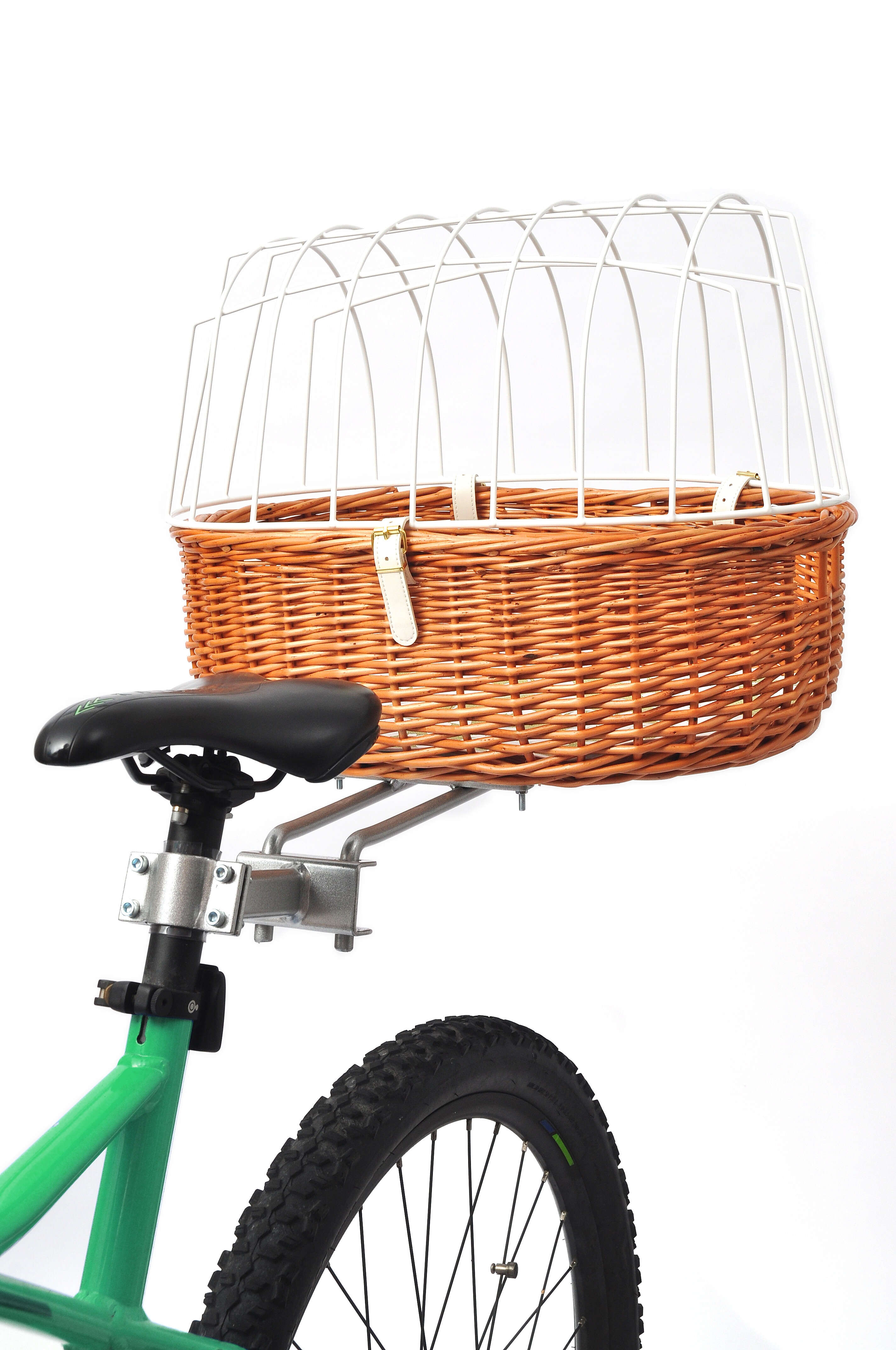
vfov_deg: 38.9
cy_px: 675
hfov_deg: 26.4
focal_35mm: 51
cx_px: 448
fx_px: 1909
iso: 200
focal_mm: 34
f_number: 13
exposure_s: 1/60
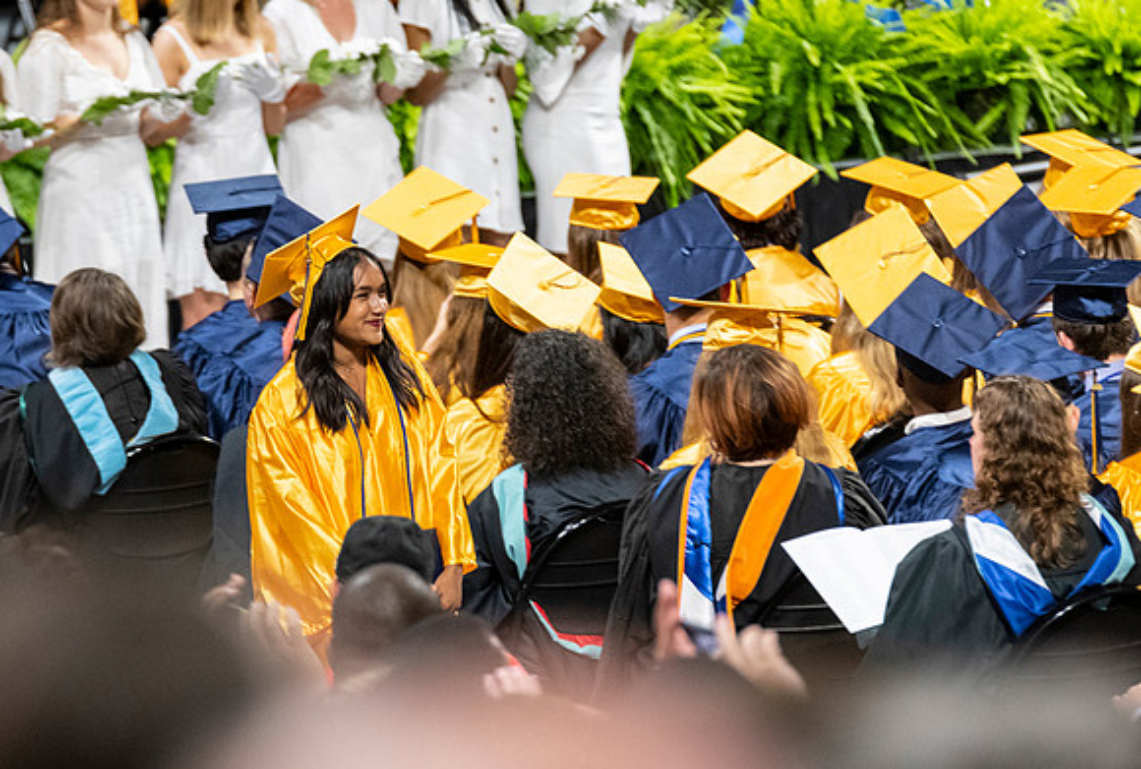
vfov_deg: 4.1
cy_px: 493
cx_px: 378
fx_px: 10729
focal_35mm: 337
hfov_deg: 6.1
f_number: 4
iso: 2000
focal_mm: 190
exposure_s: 1/200
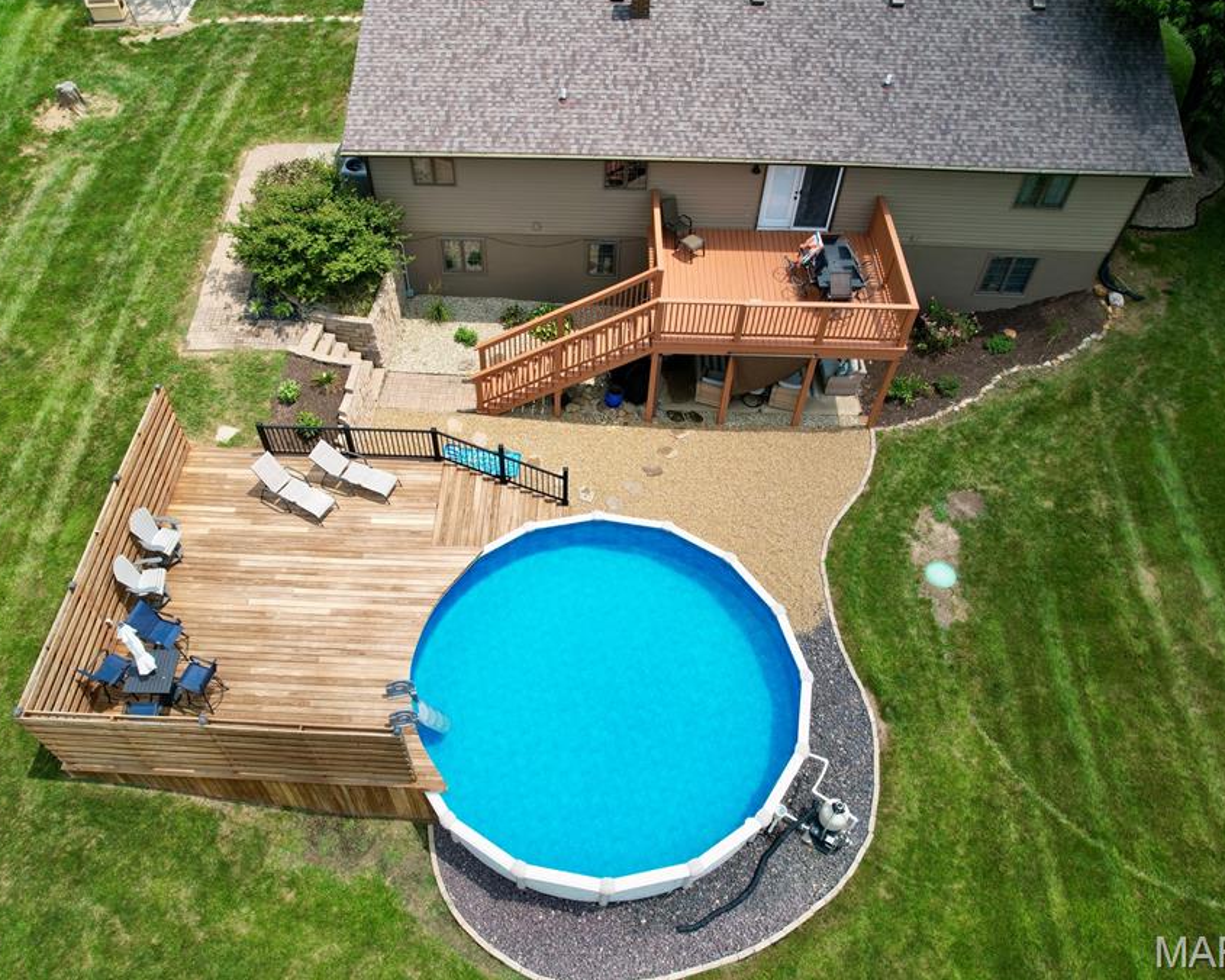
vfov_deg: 56.8
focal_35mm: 25
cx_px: 558
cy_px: 489
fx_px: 906
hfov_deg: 68.0
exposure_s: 1/1500
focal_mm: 8.38
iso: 100
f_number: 2.8
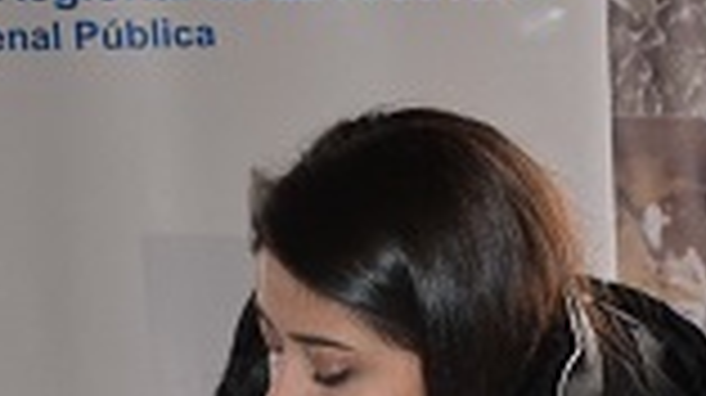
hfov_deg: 14.1
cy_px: 515
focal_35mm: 143
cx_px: 1057
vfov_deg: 8.3
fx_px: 2675
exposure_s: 1/60
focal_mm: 22
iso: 1600
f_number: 4
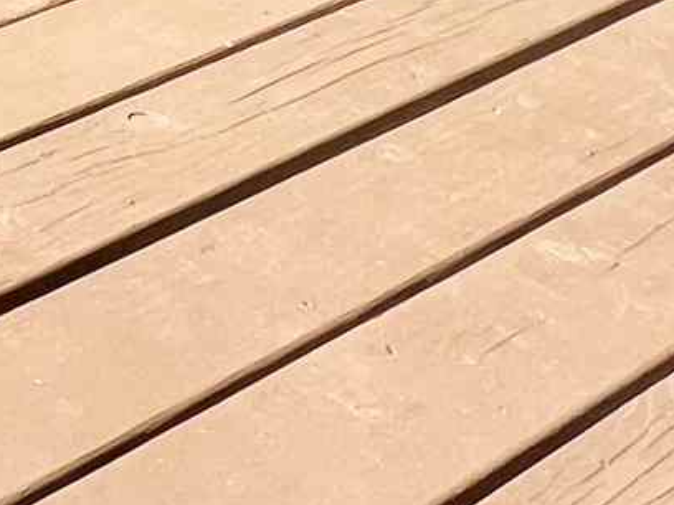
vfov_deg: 10.5
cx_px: -803
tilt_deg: -0.1
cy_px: -1020
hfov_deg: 14.9
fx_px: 1908
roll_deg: +0.8
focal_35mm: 98
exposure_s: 1/598
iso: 32
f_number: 1.8
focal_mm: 1.57
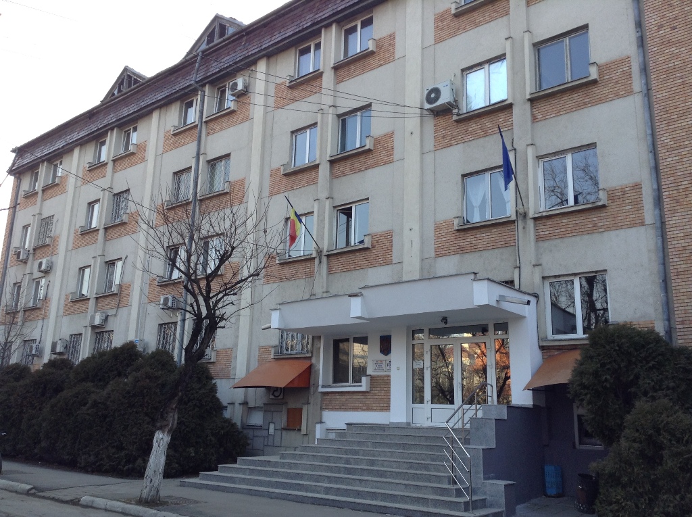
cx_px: 346
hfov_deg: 55.4
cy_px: 258
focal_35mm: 33
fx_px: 659
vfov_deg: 42.8
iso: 25
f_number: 2.4
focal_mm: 3.3
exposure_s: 1/158
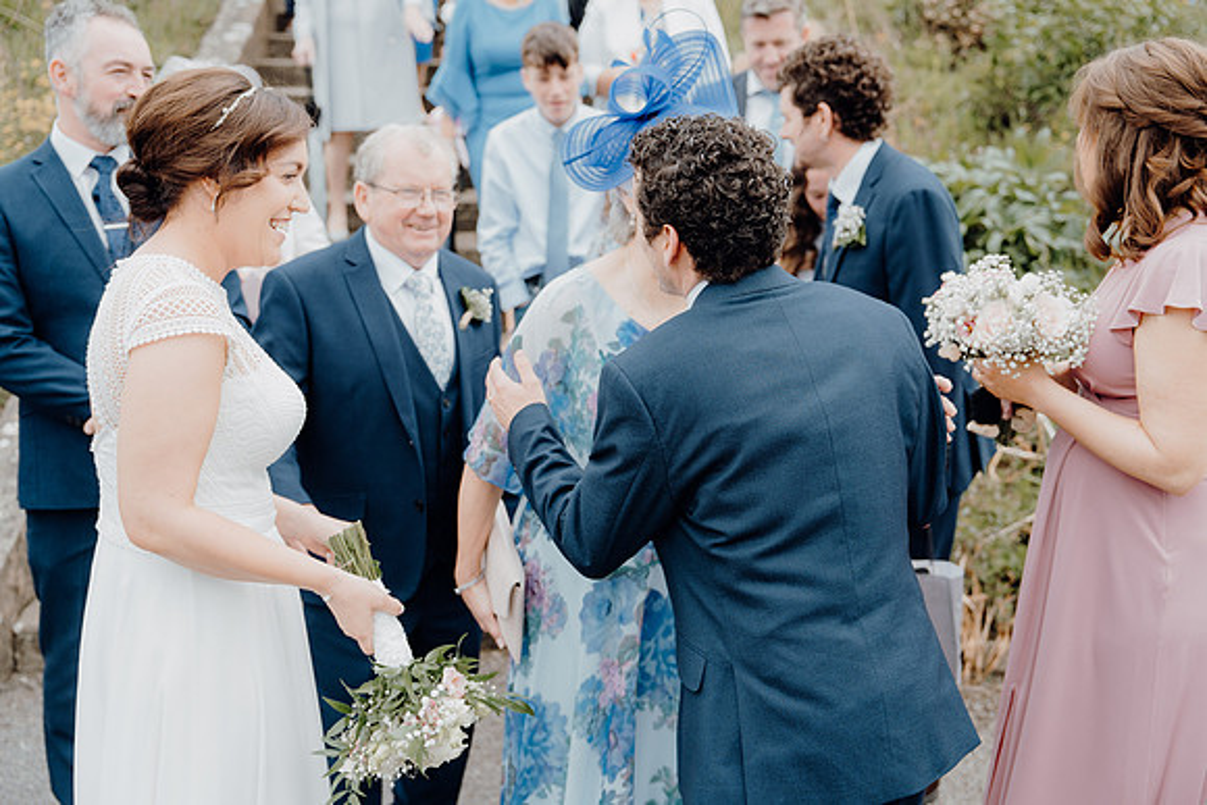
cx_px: 604
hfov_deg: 50.7
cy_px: 402
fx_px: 1274
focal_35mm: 38
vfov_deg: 35.1
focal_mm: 38
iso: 125
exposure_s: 1/400
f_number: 2.8
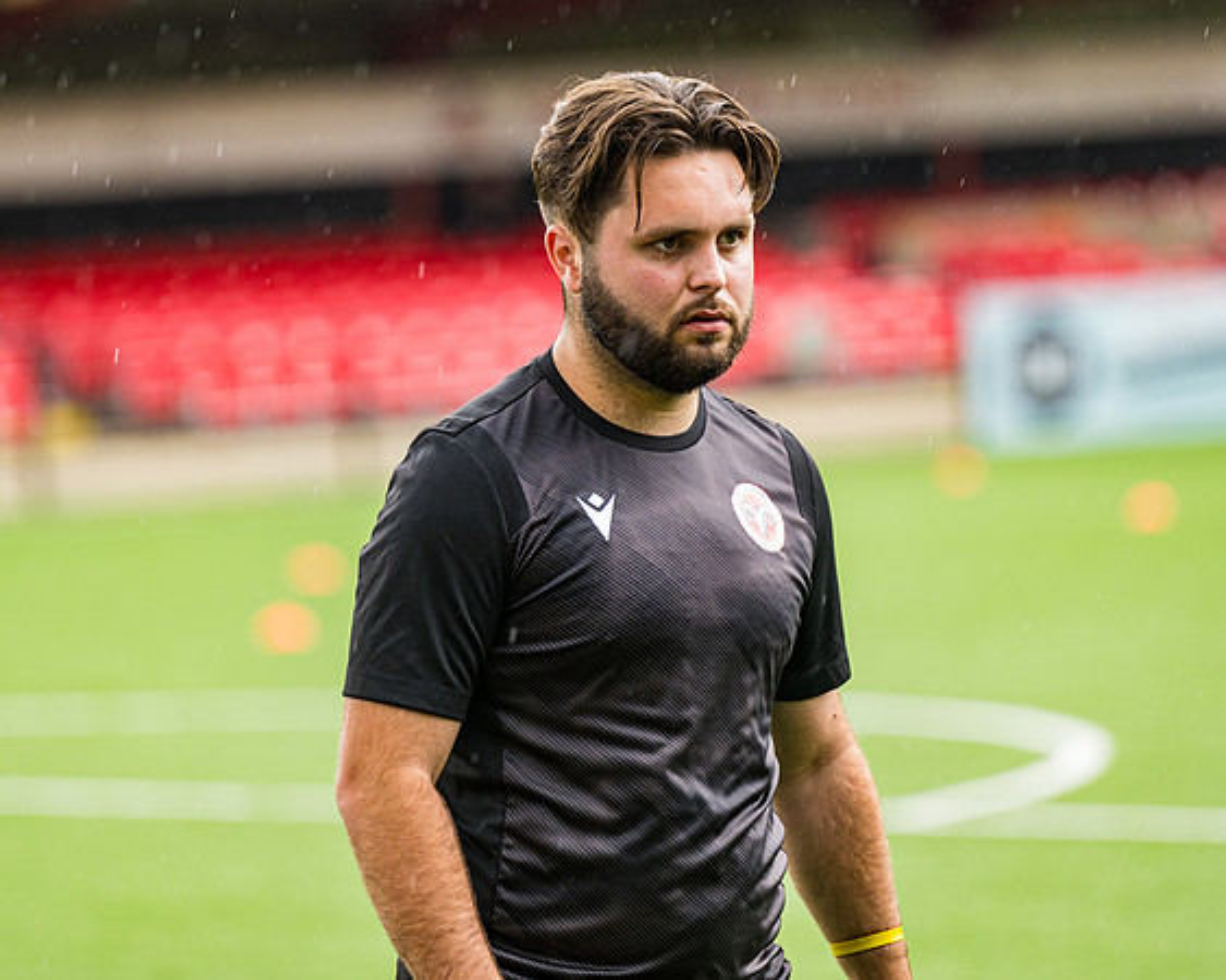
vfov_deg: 5.1
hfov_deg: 6.3
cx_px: 555
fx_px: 11110
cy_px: 458
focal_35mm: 306
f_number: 2.8
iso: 200
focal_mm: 170
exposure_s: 1/400
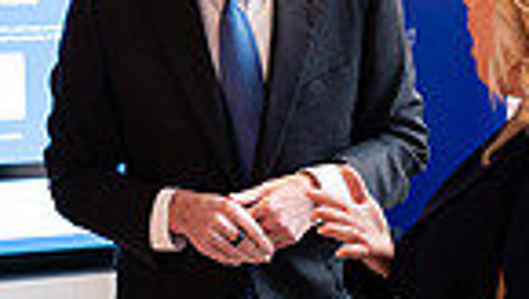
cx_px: 129
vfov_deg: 9.9
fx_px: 1728
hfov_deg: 17.3
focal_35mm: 123
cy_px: 133
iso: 1000
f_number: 3.2
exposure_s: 1/200
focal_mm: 27
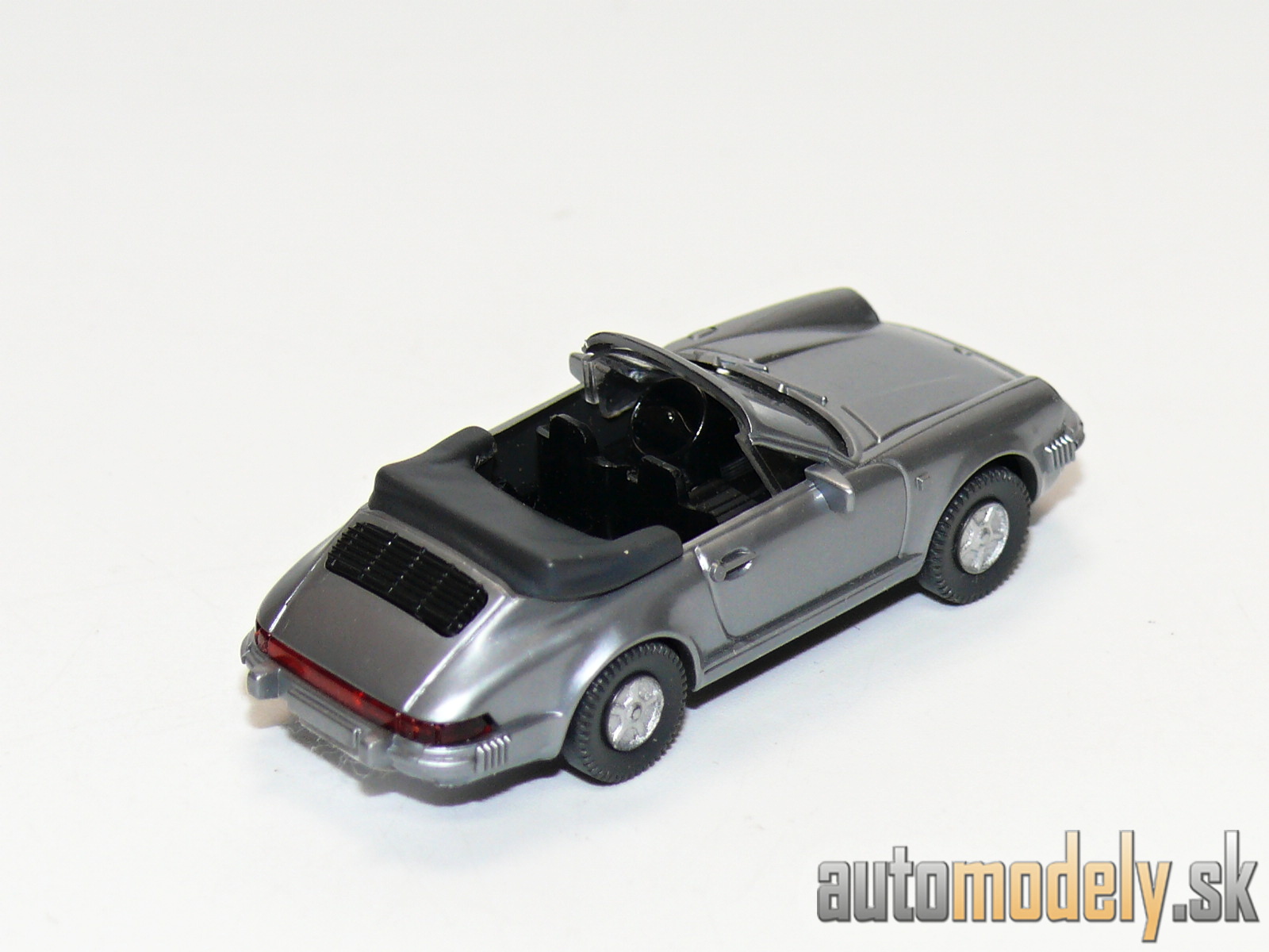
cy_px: 476
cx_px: 634
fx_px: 5682
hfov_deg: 12.7
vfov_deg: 9.6
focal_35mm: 155
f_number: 4
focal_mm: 18.4
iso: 100
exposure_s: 1/30
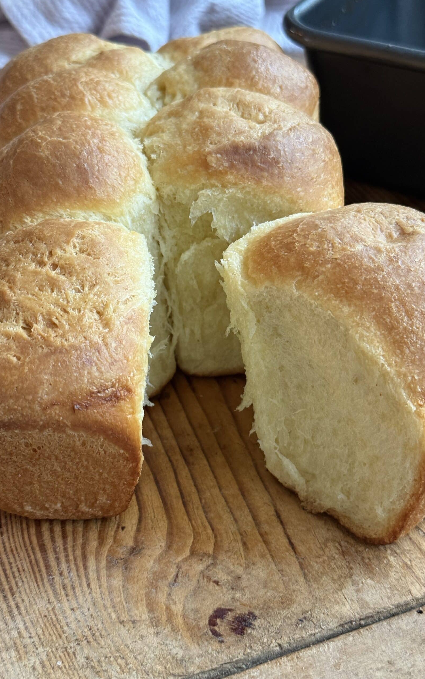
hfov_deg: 25.3
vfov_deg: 39.6
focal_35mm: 51
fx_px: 945
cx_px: 216
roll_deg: +0.6
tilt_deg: -38.7
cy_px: 339
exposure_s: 1/60
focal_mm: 6.76
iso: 200
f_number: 1.78
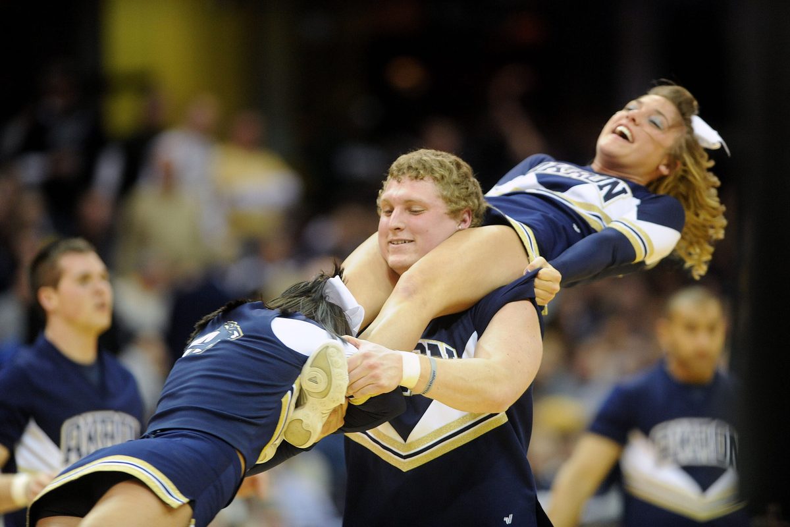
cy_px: 264
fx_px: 6583
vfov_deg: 4.6
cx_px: 395
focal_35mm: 300
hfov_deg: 6.9
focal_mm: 300
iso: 2000
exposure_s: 1/640
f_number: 2.8
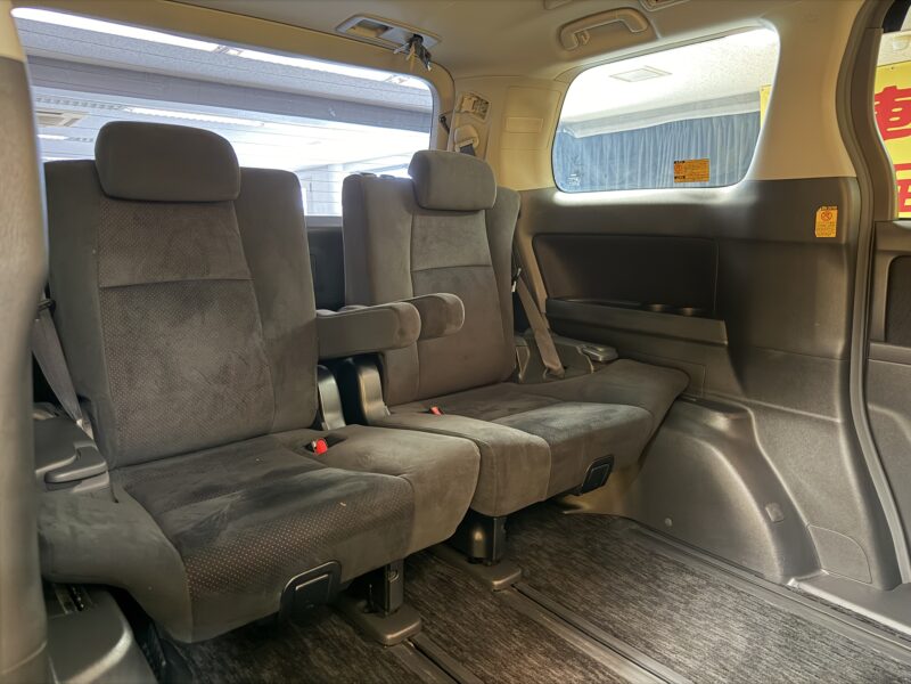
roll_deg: +1.7
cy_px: 342
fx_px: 632
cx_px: 456
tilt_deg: -8.9
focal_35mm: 24
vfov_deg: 56.8
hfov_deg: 71.6
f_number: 1.78
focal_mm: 6.76
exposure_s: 1/14
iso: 2500
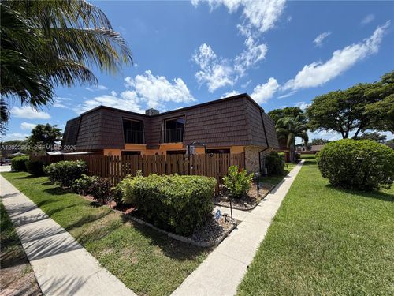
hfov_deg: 102.1
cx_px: 197
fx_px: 159
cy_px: 148
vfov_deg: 85.7
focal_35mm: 14
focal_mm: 2.22
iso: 20
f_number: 2.2
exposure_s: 1/901
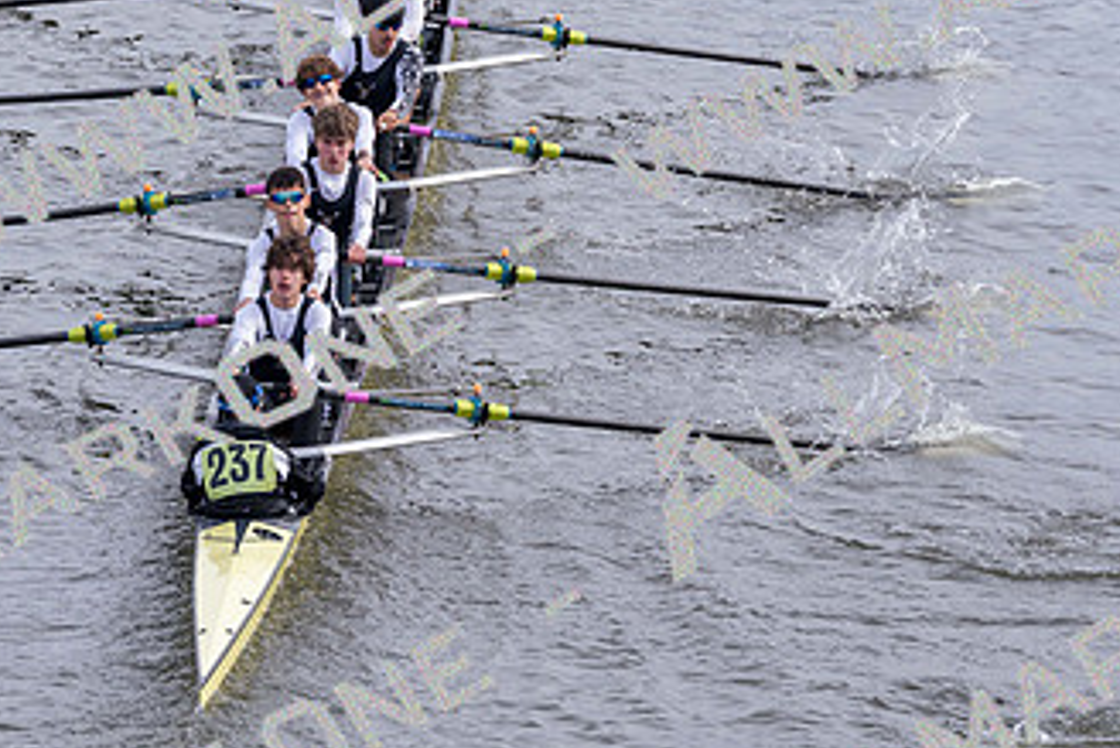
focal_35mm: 354
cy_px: 258
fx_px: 11018
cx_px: 362
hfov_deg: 5.8
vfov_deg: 3.9
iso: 400
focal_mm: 200
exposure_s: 1/1600
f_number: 5.6
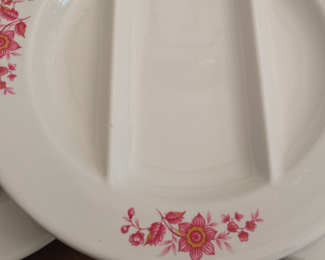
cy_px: 86
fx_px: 423
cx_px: 186
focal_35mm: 44
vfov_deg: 33.8
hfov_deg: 41.9
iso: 122
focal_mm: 3.79
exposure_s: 1/33.3
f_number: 2.2
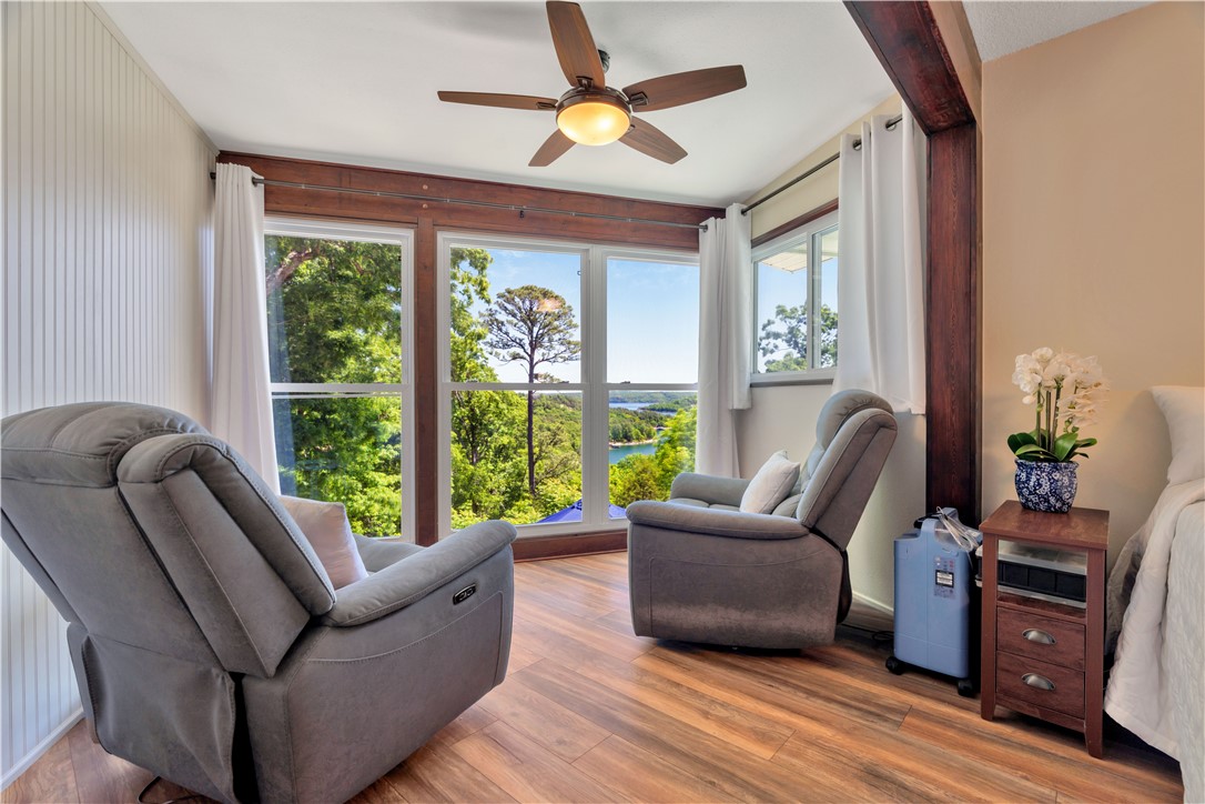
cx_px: 602
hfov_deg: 96.7
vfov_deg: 73.7
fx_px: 536
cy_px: 402
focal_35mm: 16
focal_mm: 16
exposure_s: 1/10
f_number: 7.1
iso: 100
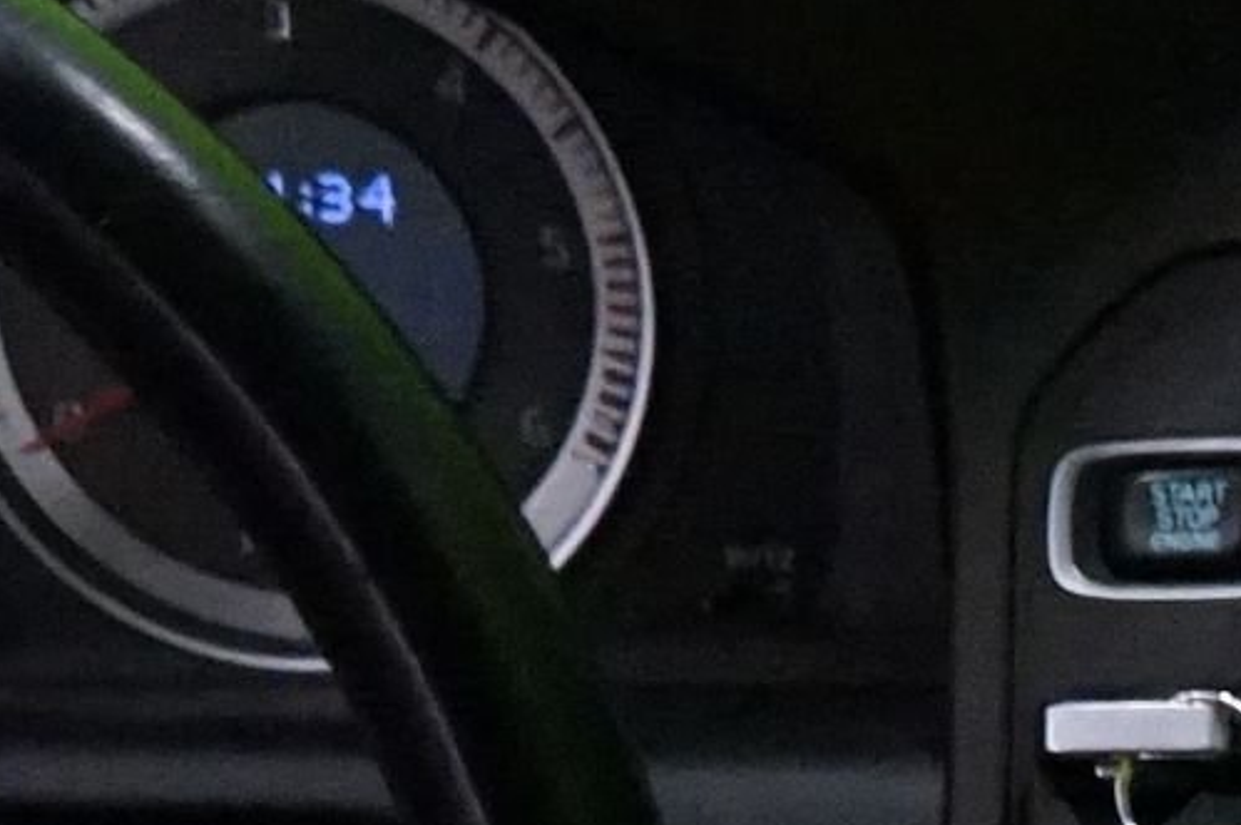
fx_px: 7613
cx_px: 2288
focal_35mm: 221
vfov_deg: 5.9
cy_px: 2174
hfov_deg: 8.9
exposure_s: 1/100
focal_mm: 28
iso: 6400
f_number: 3.5
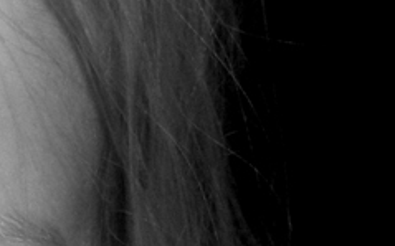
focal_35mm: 386
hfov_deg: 5.4
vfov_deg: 3.4
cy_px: 392
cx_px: -188
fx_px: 4152
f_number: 4.8
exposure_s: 1/15
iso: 125
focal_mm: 18.6
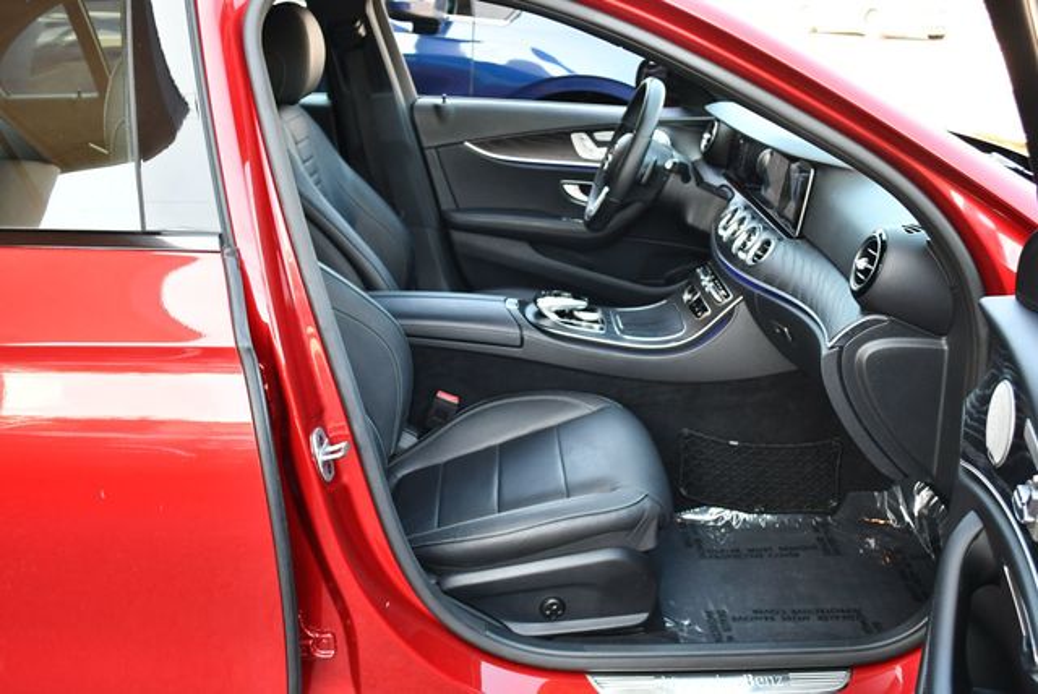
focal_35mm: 36
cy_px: 347
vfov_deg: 36.9
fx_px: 1039
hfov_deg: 53.1
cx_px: 519
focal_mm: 18
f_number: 3.5
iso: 800
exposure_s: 1/250
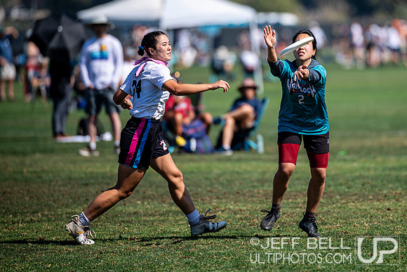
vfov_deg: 3.2
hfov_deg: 4.8
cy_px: 86
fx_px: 4894
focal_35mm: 433
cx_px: 294
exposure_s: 1/2500
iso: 125
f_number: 3.2
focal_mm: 300
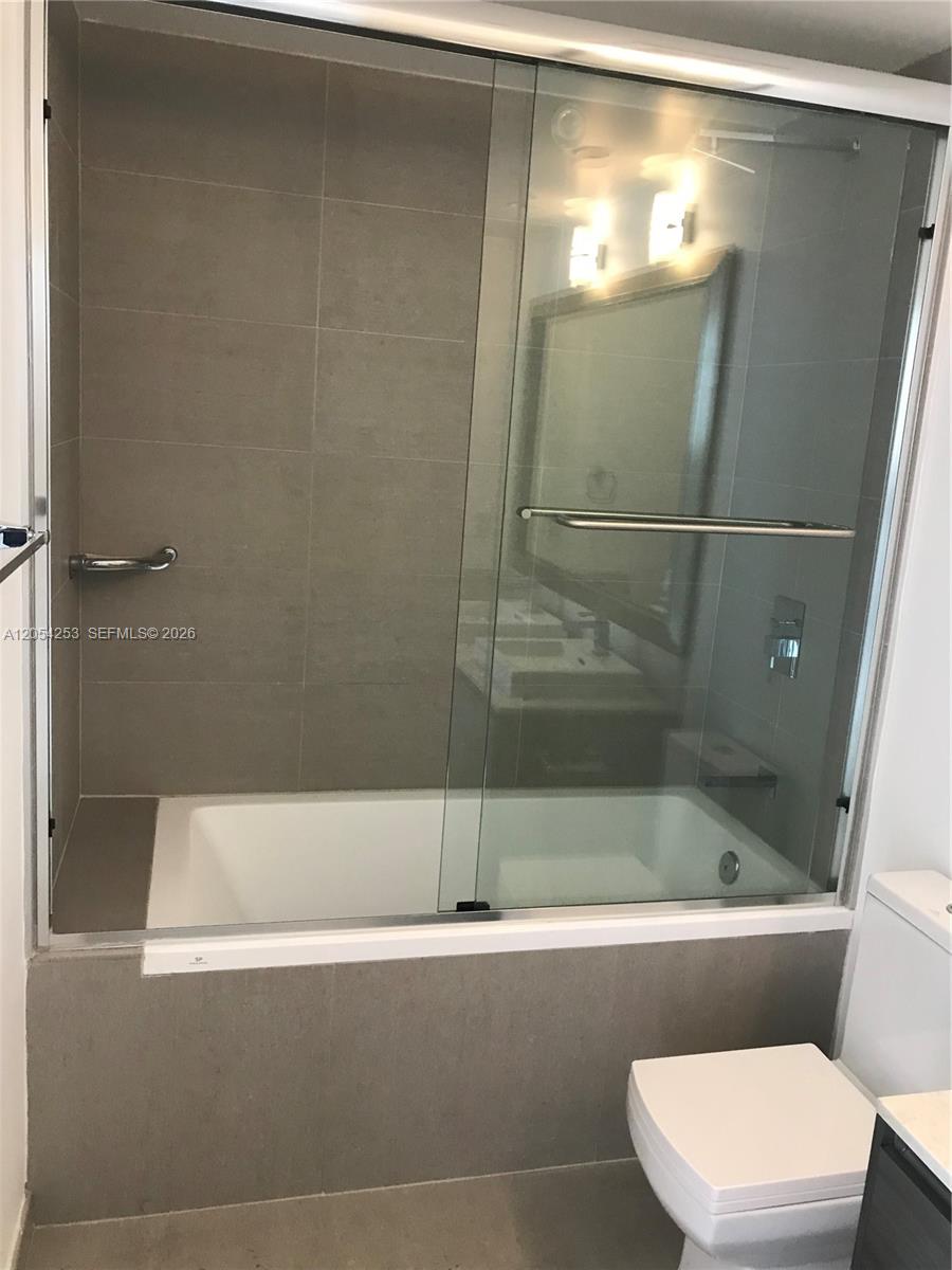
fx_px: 1027
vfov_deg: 63.4
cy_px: 635
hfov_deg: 49.7
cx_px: 476
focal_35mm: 28
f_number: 1.8
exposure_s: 1/15
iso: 50
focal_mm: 3.99
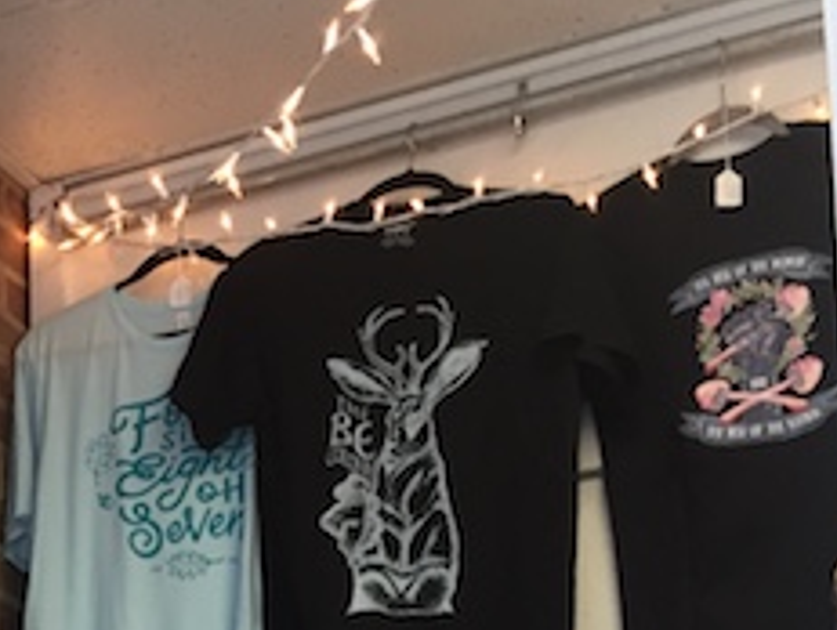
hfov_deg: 19.5
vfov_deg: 14.8
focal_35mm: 94
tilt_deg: +8.3
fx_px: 2276
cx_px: -185
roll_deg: -1.5
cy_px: 896
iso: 64
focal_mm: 4.15
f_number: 2.2
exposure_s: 1/30
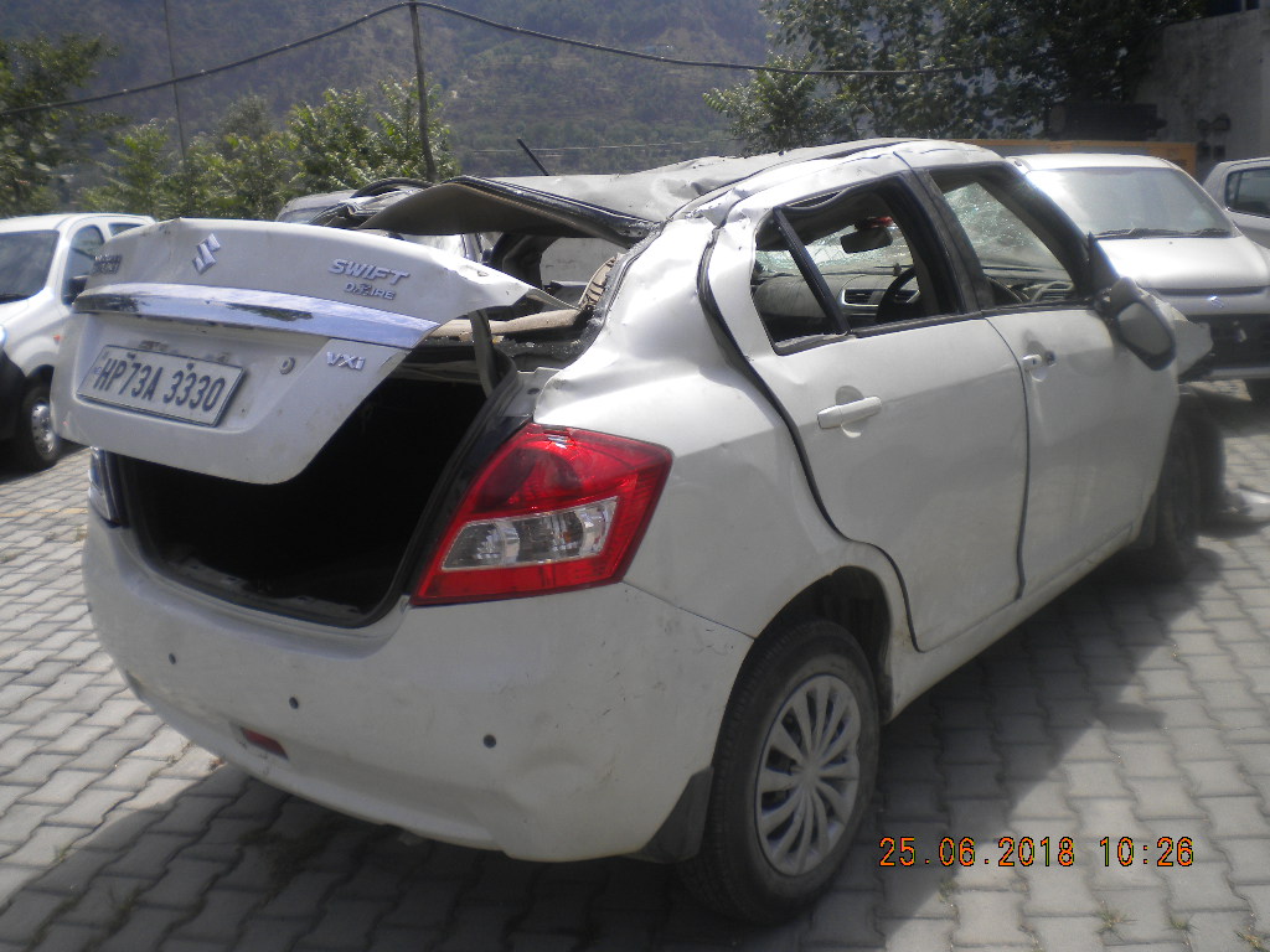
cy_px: 476
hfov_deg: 52.6
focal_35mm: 35
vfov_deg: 40.7
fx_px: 1284
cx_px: 635
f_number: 4.6
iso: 80
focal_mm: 6.3
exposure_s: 1/443
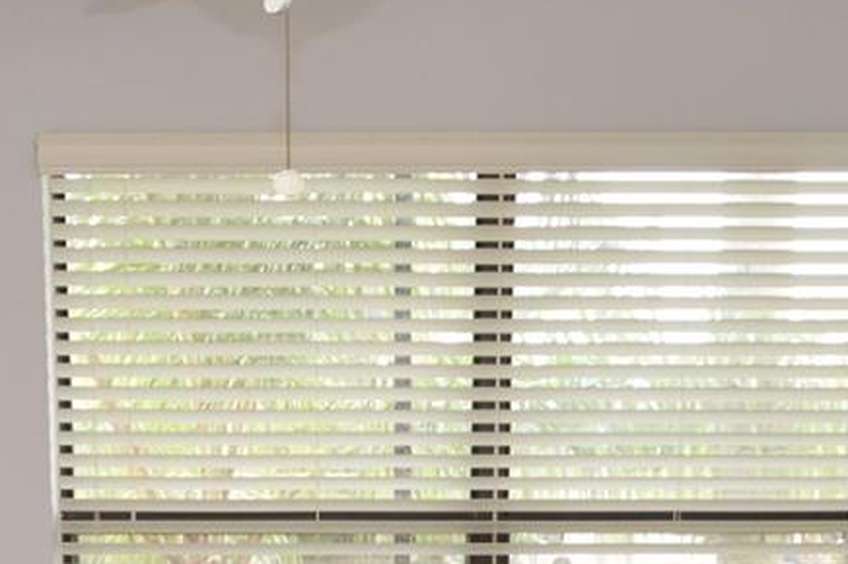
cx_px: 323
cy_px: 761
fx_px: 1553
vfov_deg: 18.9
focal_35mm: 66
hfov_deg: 30.4
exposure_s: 1/60
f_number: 4
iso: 400
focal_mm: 12
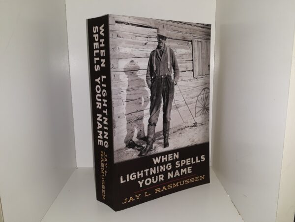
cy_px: 111
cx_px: 148
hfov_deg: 63.4
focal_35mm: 28
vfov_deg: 49.7
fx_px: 239
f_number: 1.7
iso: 40
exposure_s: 1/135
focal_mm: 3.7
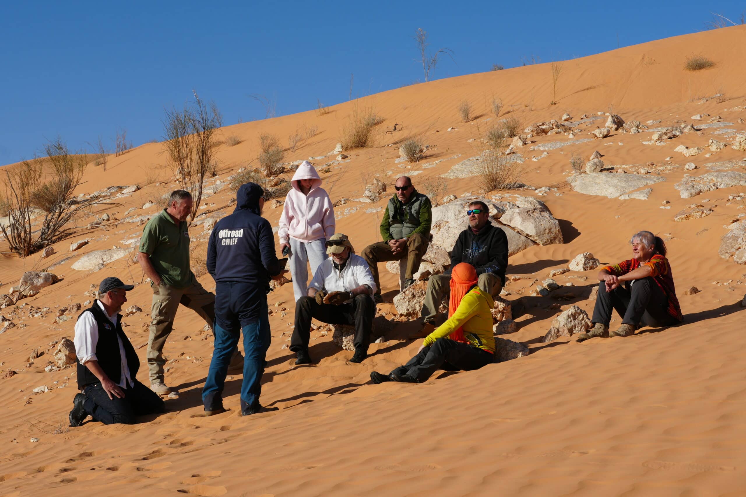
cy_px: 248
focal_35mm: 64
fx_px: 1336
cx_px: 373
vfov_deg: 21.1
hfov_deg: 31.2
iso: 100
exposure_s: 1/250
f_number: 11
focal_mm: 43
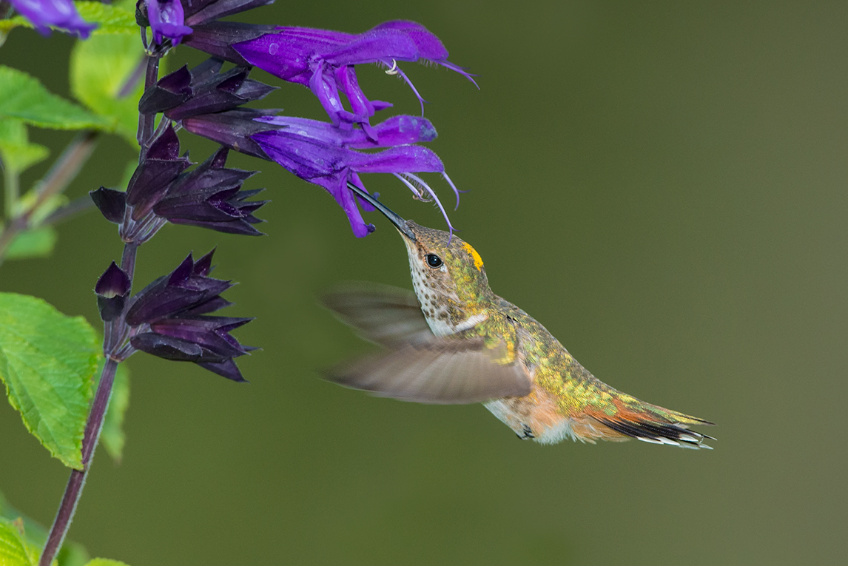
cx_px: 440
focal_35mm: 628
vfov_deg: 2.2
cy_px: 281
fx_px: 14798
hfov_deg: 3.3
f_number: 8
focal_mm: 600
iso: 640
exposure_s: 1/1250
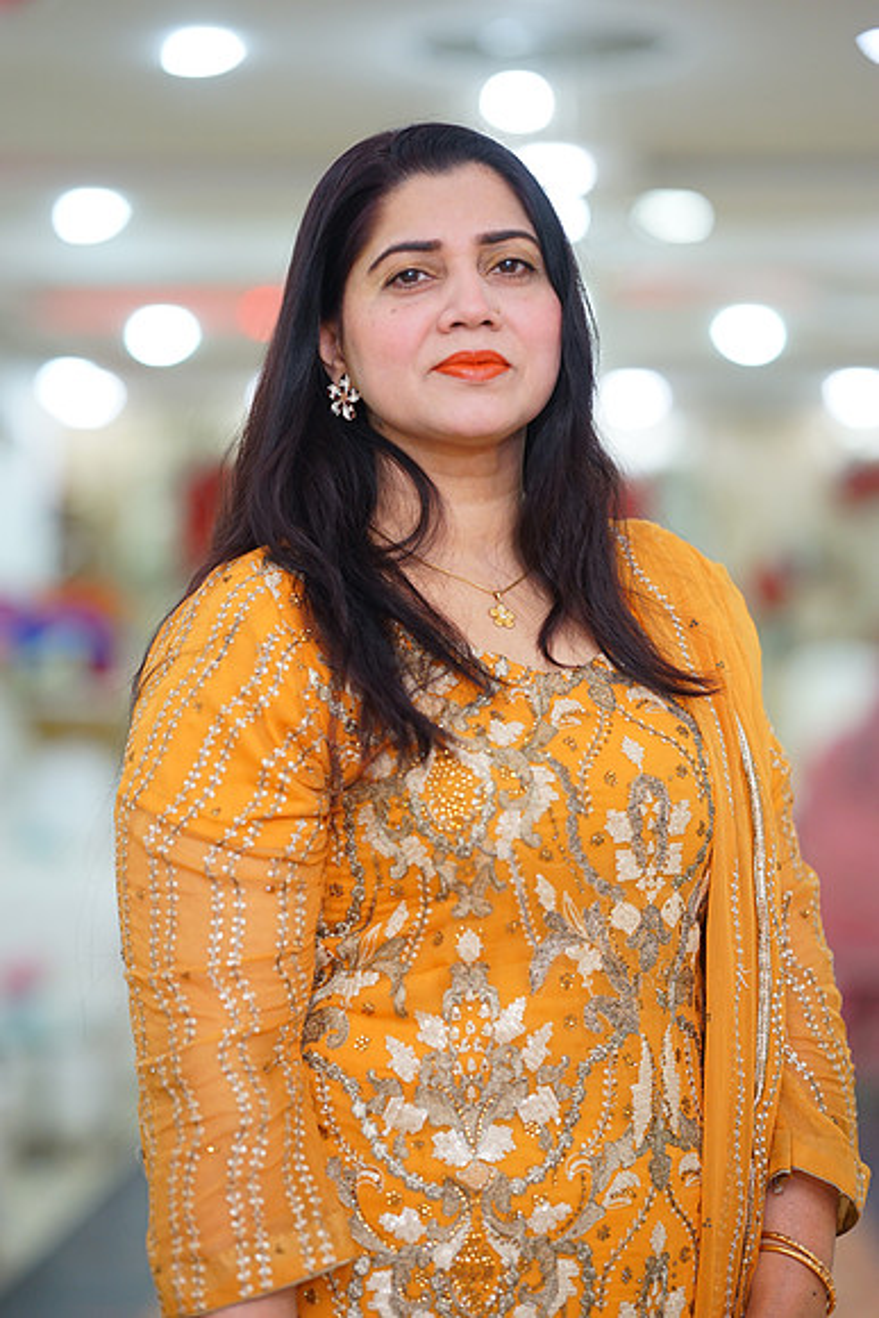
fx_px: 3111
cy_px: 659
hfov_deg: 16.1
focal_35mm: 85
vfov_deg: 23.9
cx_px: 440
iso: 400
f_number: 2
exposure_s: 1/160
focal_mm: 85
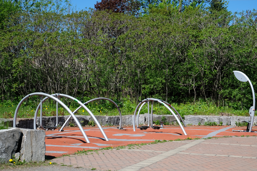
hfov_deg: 36.9
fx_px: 385
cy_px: 86
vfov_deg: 25.1
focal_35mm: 54
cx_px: 128
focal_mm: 35.8
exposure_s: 1/300
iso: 200
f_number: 8
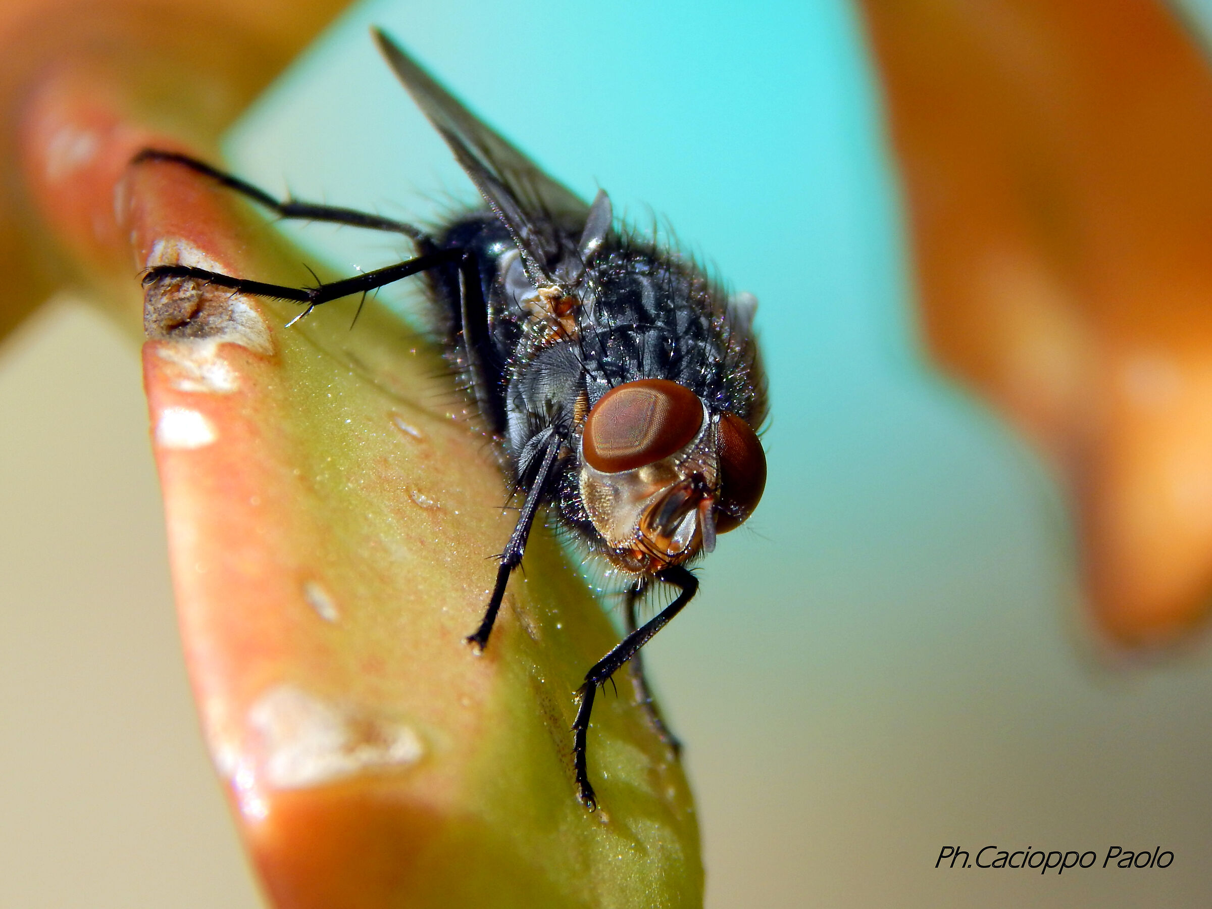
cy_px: 454
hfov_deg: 10.7
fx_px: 6442
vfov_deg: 8.1
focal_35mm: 184
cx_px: 606
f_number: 5.3
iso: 125
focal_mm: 32.8
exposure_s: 1/400
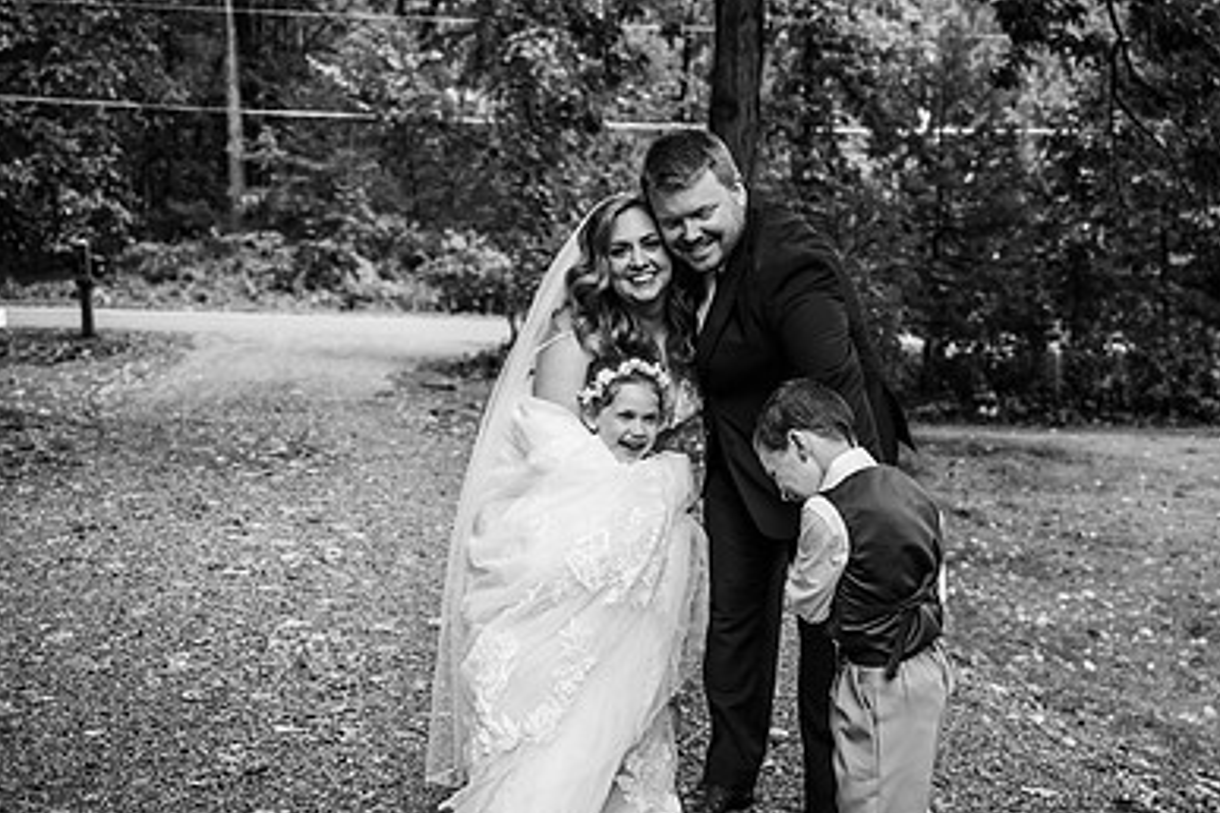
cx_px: 820
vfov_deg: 29.9
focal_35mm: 45
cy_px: 436
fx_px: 1525
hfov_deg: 43.0
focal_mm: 30
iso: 200
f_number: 3.2
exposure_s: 1/500
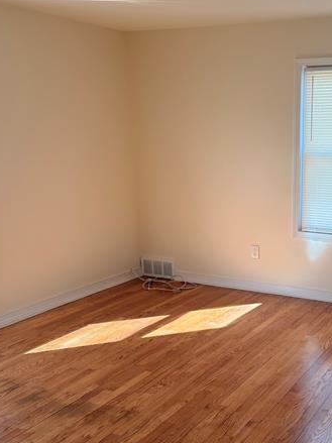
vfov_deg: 44.6
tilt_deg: -15.5
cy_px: 265
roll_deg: -0.9
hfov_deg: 33.1
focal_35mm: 42
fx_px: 537
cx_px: 278
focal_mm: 6.76
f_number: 1.78
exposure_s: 1/194
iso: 80
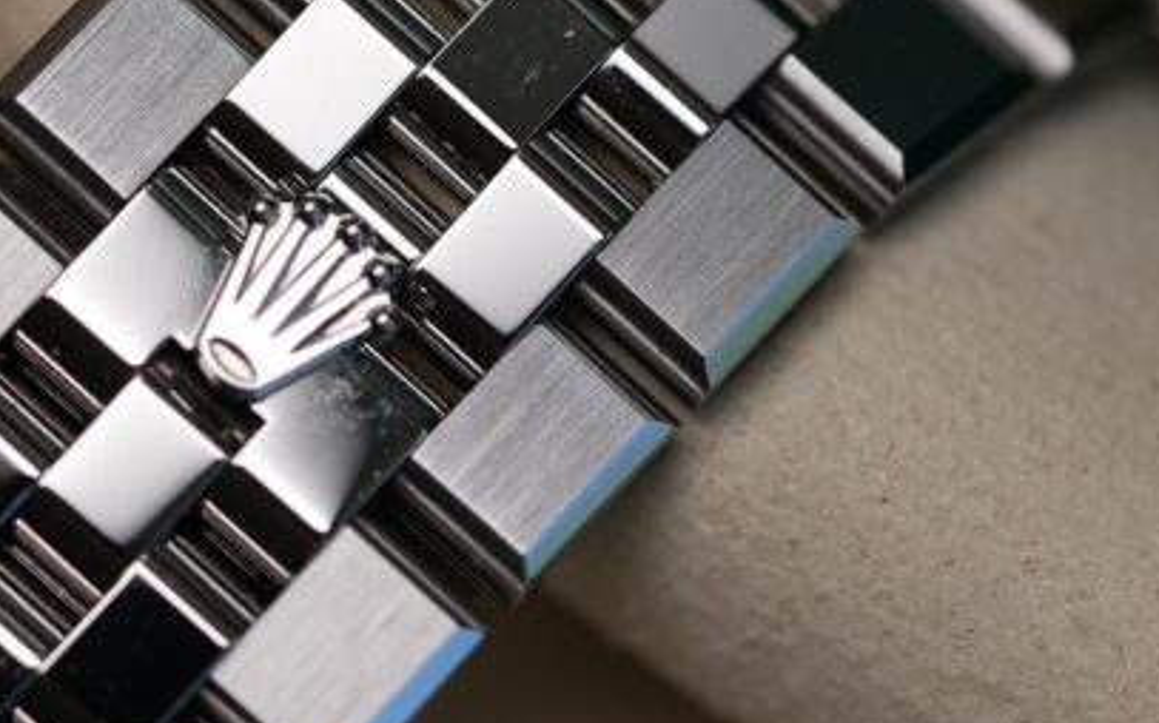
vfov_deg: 5.7
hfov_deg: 9.1
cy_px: 322
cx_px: 268
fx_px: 7293
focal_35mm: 231
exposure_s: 1/250
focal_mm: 90
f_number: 4
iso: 80
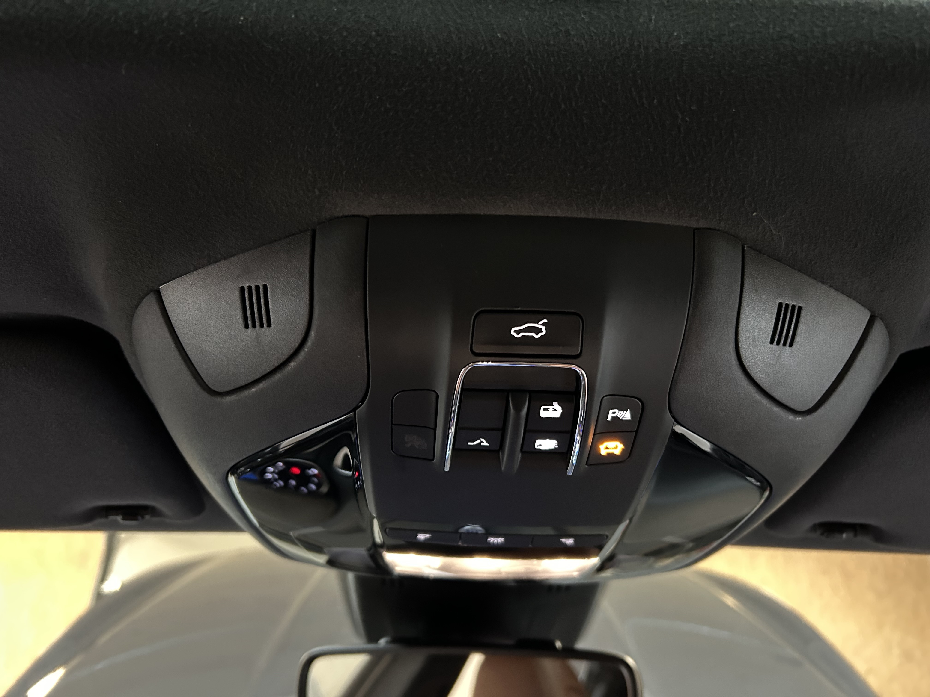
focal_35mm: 26
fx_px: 699
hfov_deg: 67.3
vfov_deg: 53.1
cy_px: 348
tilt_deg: +27.1
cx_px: 465
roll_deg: -1.5
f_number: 1.5
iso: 800
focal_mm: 5.7
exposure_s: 1/25
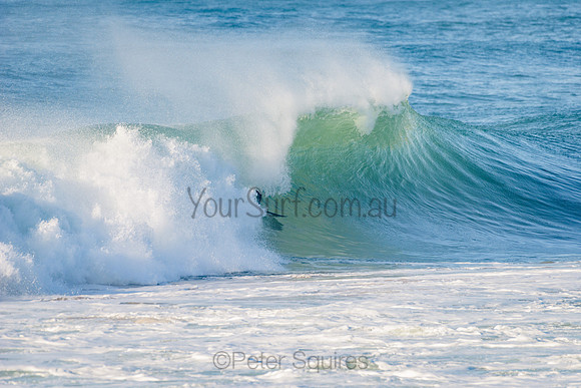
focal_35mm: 500
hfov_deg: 4.1
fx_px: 8071
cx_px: 290
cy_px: 194
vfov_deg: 2.8
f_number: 5.6
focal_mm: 500
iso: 220
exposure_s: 1/1600
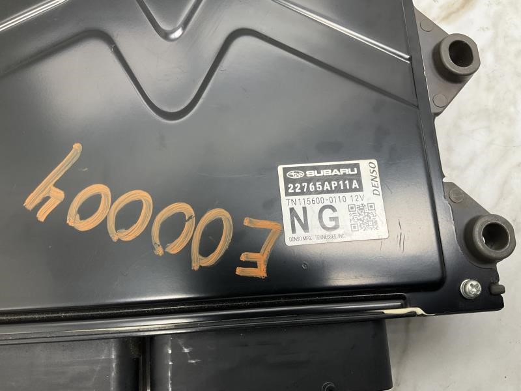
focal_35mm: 29
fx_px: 436
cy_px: 196
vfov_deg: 48.2
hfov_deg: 61.7
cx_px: 260
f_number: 1.8
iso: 25
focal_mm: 3
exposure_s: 1/435
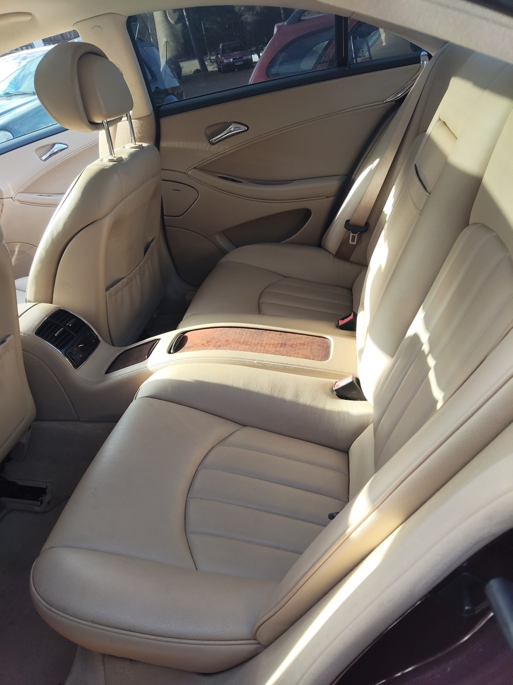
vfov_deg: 69.4
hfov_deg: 54.9
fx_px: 494
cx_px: 256
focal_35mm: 25
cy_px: 342
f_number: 1.8
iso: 100
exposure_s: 1/188
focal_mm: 4.15
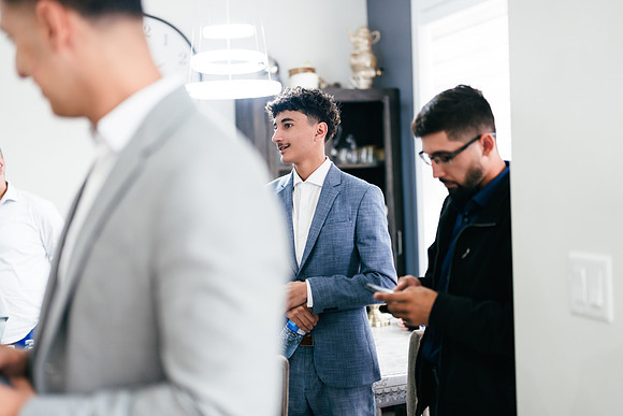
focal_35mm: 50
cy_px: 208
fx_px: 865
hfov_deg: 39.6
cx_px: 312
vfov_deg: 27.0
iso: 640
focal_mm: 50
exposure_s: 1/250
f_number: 1.4
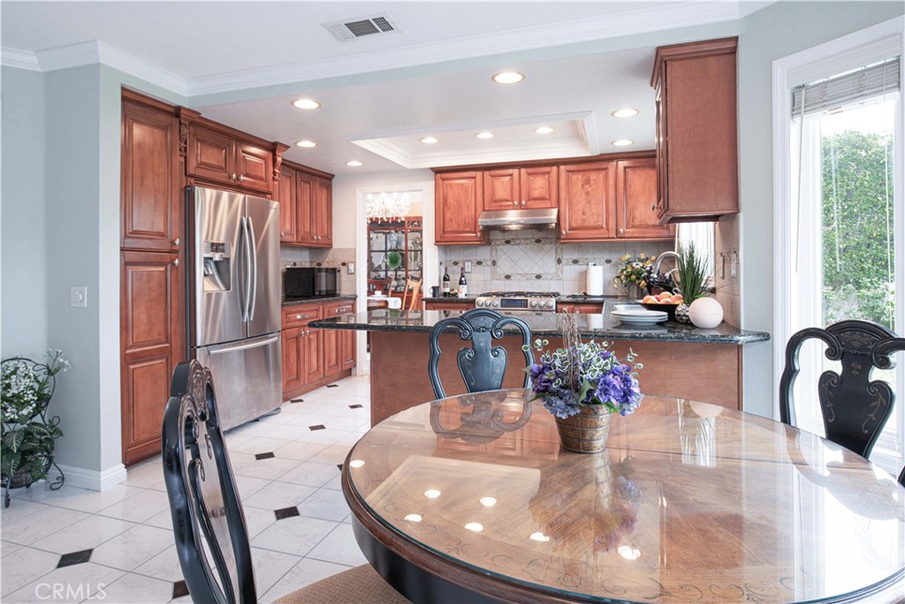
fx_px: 478
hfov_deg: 86.9
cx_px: 452
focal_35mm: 19
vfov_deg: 64.6
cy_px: 302
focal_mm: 19
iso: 250
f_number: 8
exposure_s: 1/20
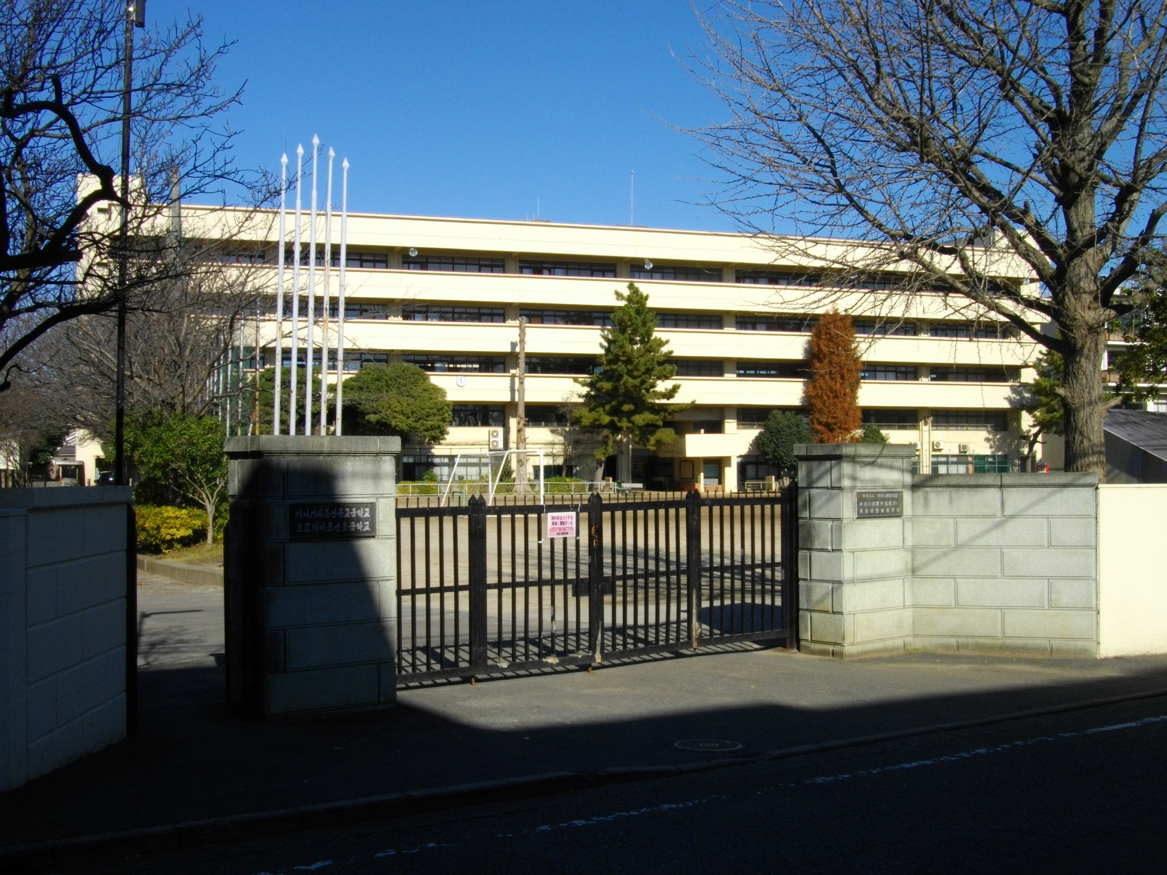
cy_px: 438
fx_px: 1349
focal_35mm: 40
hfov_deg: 46.8
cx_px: 584
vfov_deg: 36.0
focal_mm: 7.1
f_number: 6.3
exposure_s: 1/400
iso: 100
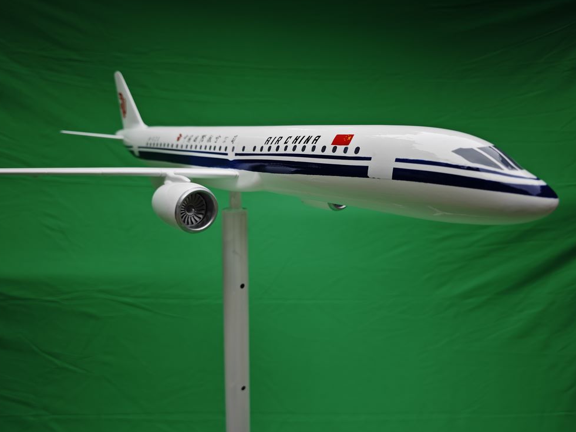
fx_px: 399
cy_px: 211
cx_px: 282
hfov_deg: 71.6
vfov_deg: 56.8
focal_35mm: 24
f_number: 1.9
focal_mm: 8.7
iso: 50
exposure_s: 1/552
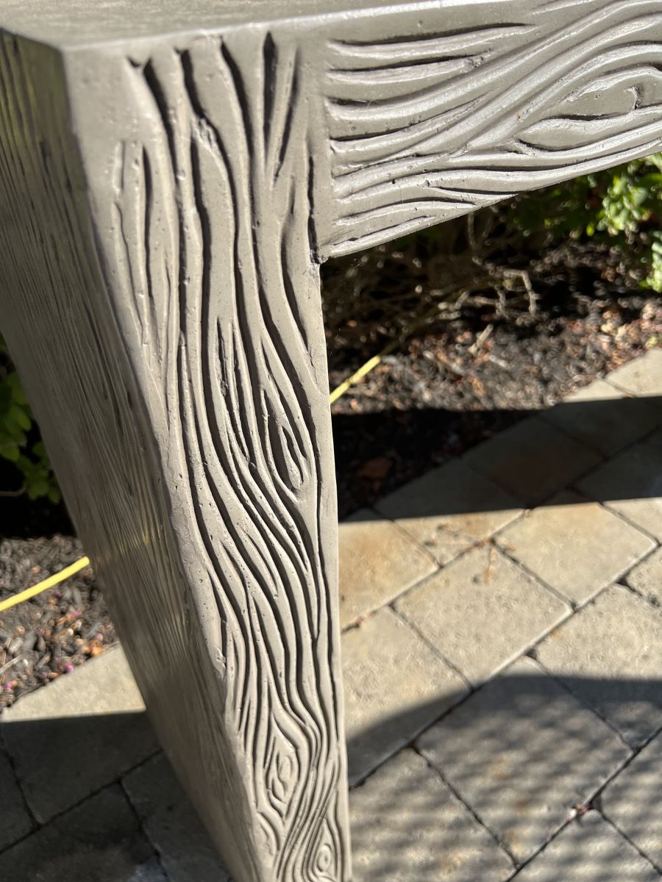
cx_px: 331
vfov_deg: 67.3
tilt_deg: -40.9
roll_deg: +0.8
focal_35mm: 26
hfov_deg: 53.1
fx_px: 663
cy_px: 441
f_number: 1.5
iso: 50
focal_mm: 5.7
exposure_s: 1/1724
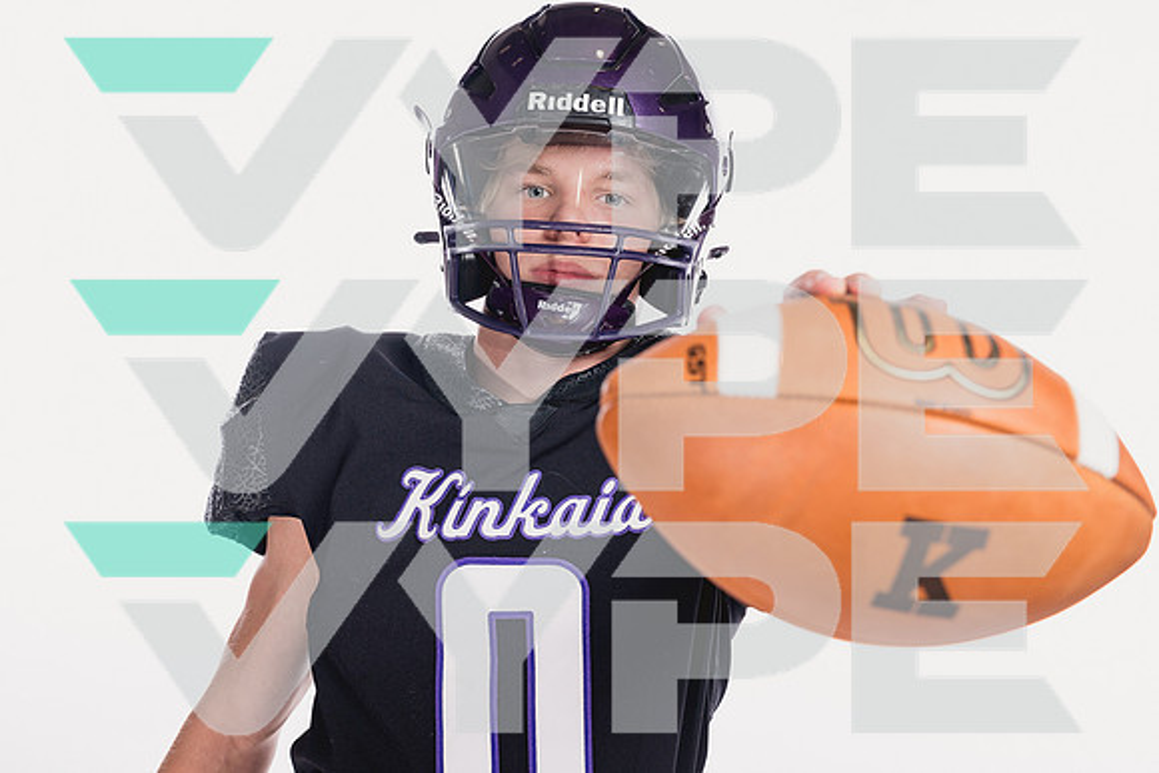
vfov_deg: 24.7
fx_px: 1762
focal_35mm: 55
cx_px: 561
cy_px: 383
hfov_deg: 36.4
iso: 400
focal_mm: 52
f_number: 5.6
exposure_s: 1/250
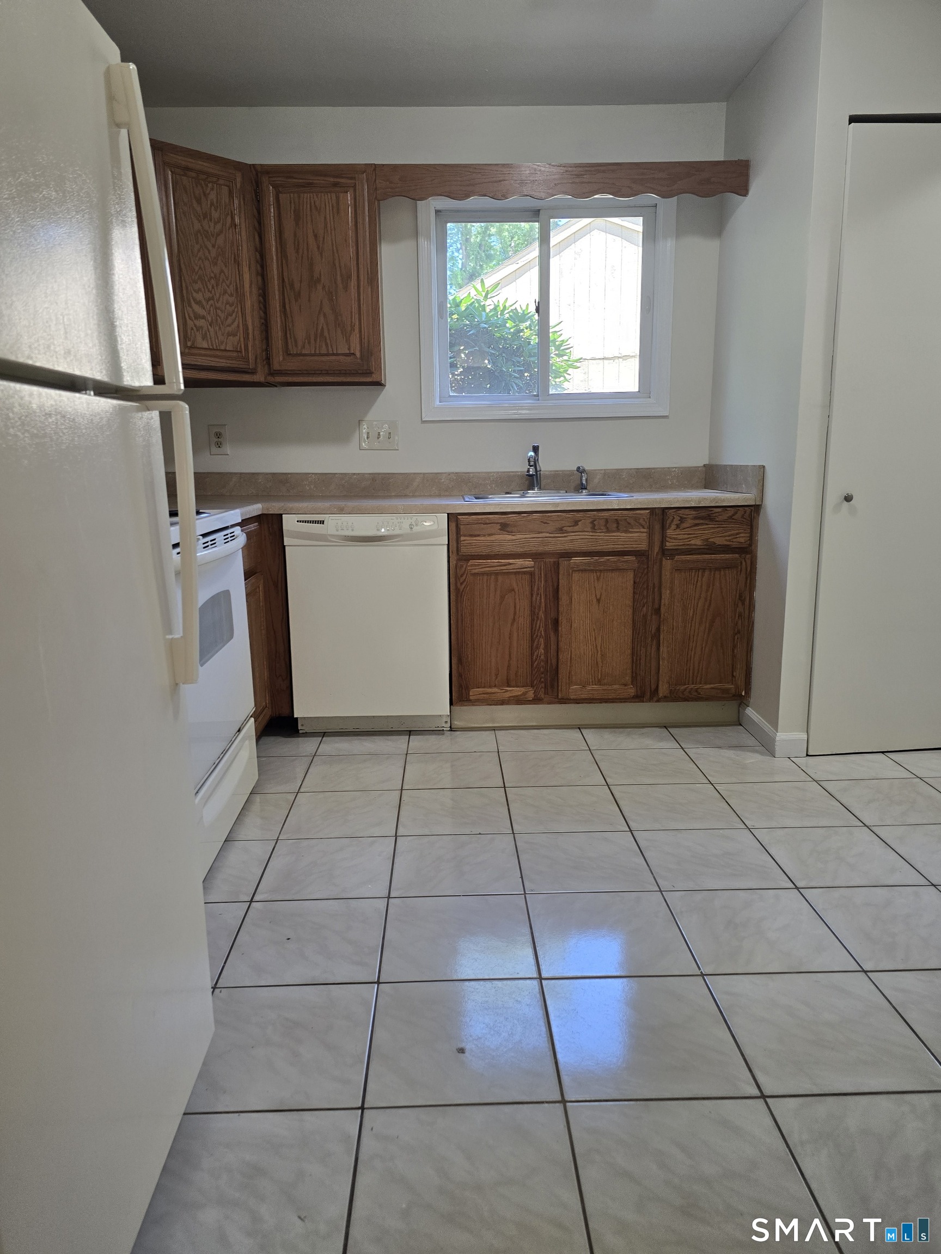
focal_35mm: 23
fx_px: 834
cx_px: 470
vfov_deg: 73.9
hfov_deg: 58.9
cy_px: 627
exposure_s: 1/120
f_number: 1.7
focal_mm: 6.3
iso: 125
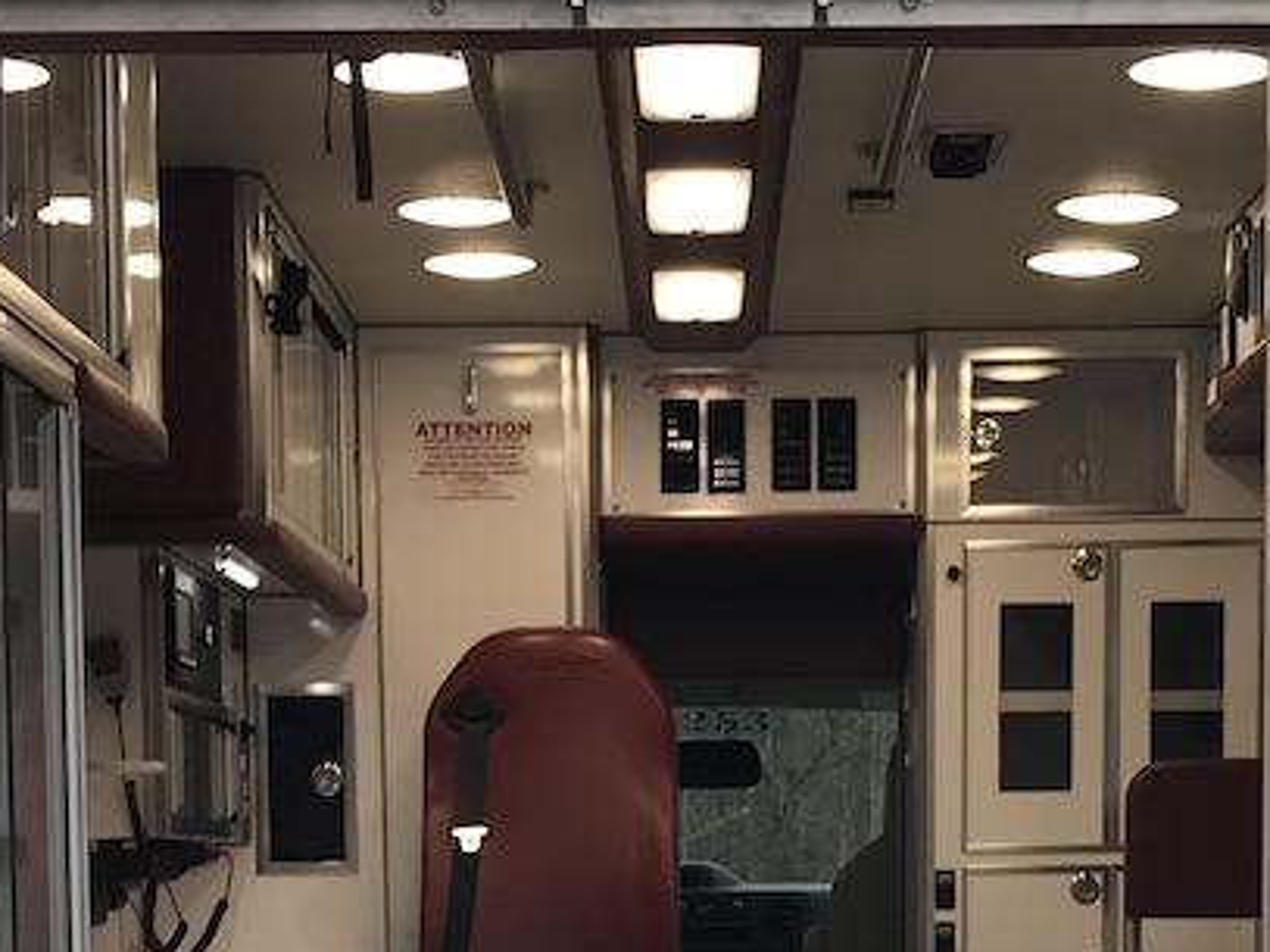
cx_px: 733
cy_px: 1083
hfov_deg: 22.2
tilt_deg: -4.4
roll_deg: -2.3
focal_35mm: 88
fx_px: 3228
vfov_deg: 16.2
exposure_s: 1/125
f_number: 1.8
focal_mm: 3.99
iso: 20
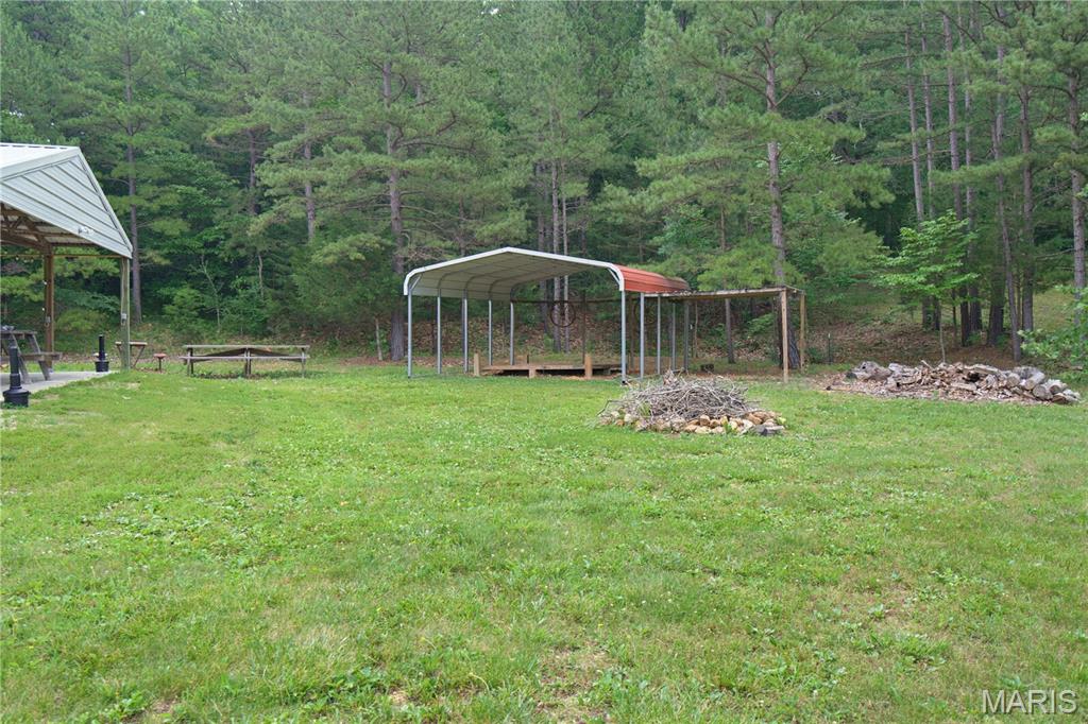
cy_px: 362
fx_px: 876
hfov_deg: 63.7
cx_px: 544
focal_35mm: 29
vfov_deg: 44.9
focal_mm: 29
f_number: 6.3
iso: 200
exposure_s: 1/30
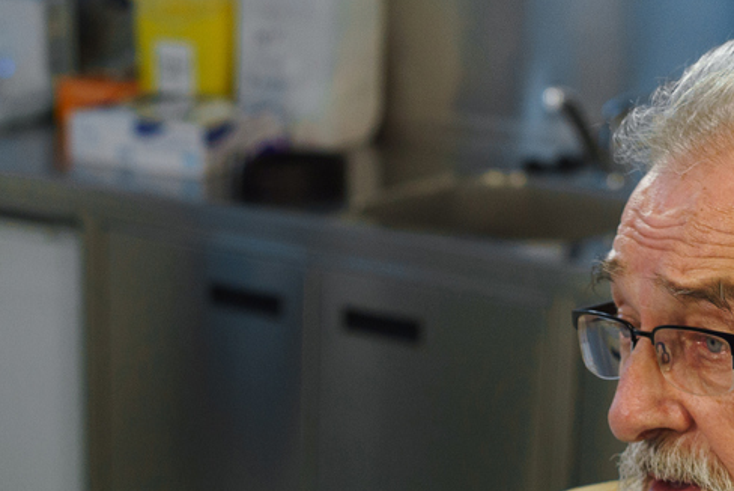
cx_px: 137
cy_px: 964
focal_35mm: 152
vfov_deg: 8.6
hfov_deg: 13.4
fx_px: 3101
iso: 640
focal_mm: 35
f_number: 2.8
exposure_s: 1/250
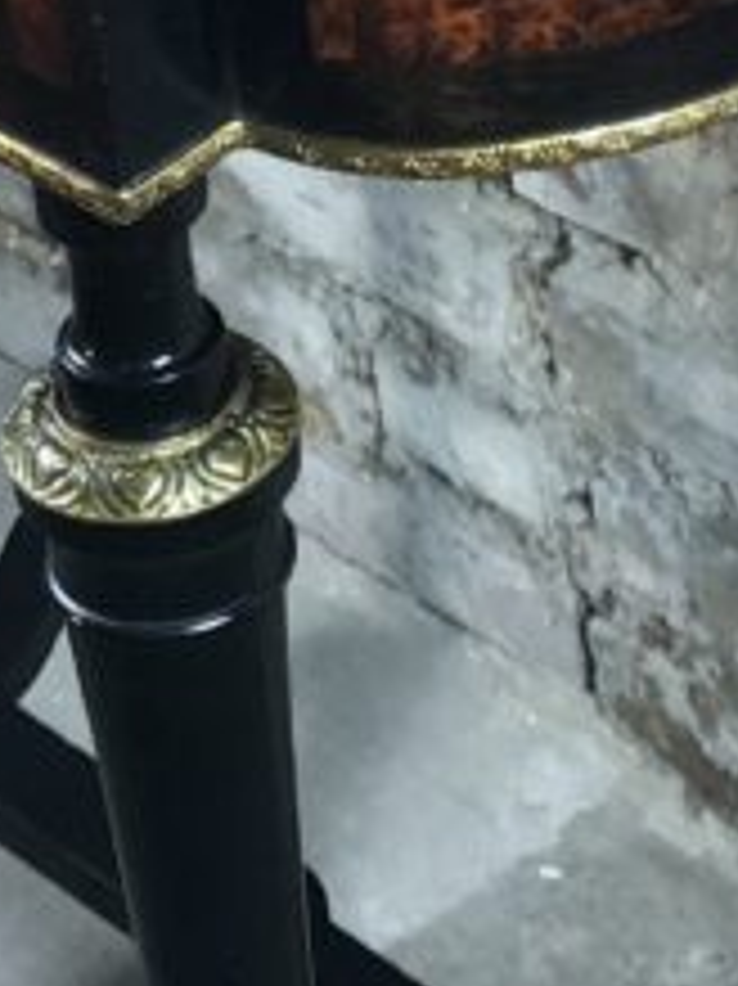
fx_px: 3727
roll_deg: +4.7
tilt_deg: -26.0
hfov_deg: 11.3
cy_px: -311
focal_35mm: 131
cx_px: 432
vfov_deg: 14.4
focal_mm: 4
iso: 40
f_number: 1.8
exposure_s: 1/25
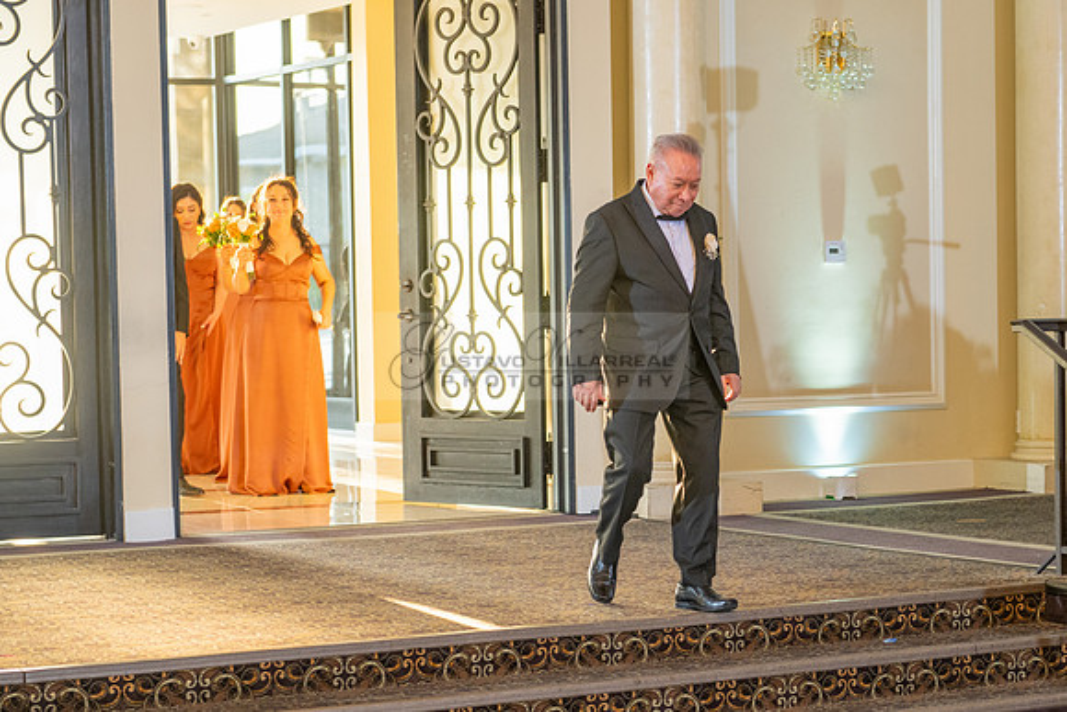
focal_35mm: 94
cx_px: 688
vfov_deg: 14.5
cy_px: 480
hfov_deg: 21.5
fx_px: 2796
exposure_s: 1/80
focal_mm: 70
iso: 800
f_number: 4
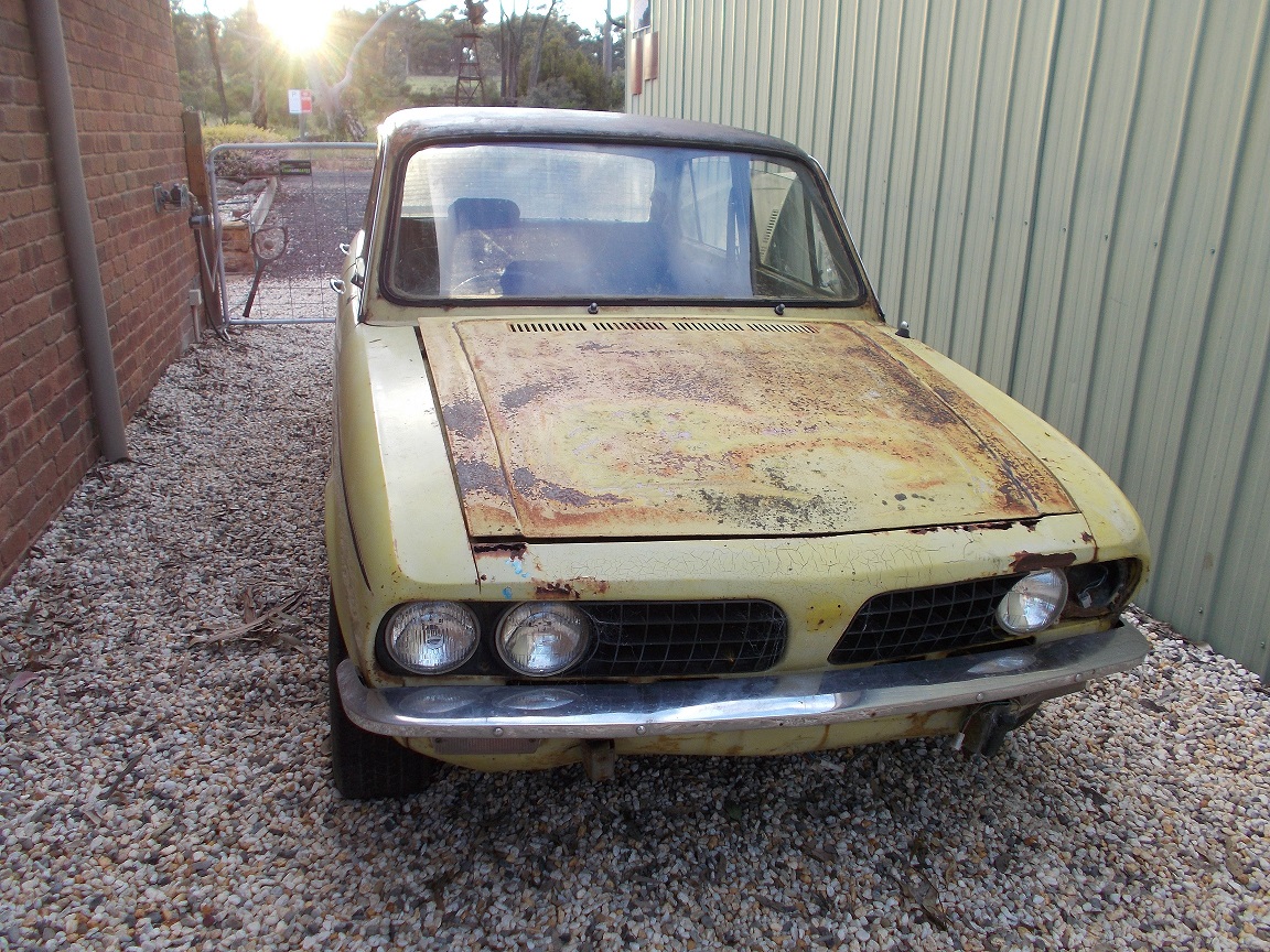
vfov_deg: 46.8
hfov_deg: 60.0
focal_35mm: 30
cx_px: 635
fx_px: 1101
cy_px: 476
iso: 80
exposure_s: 1/50
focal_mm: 5.3
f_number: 3.4
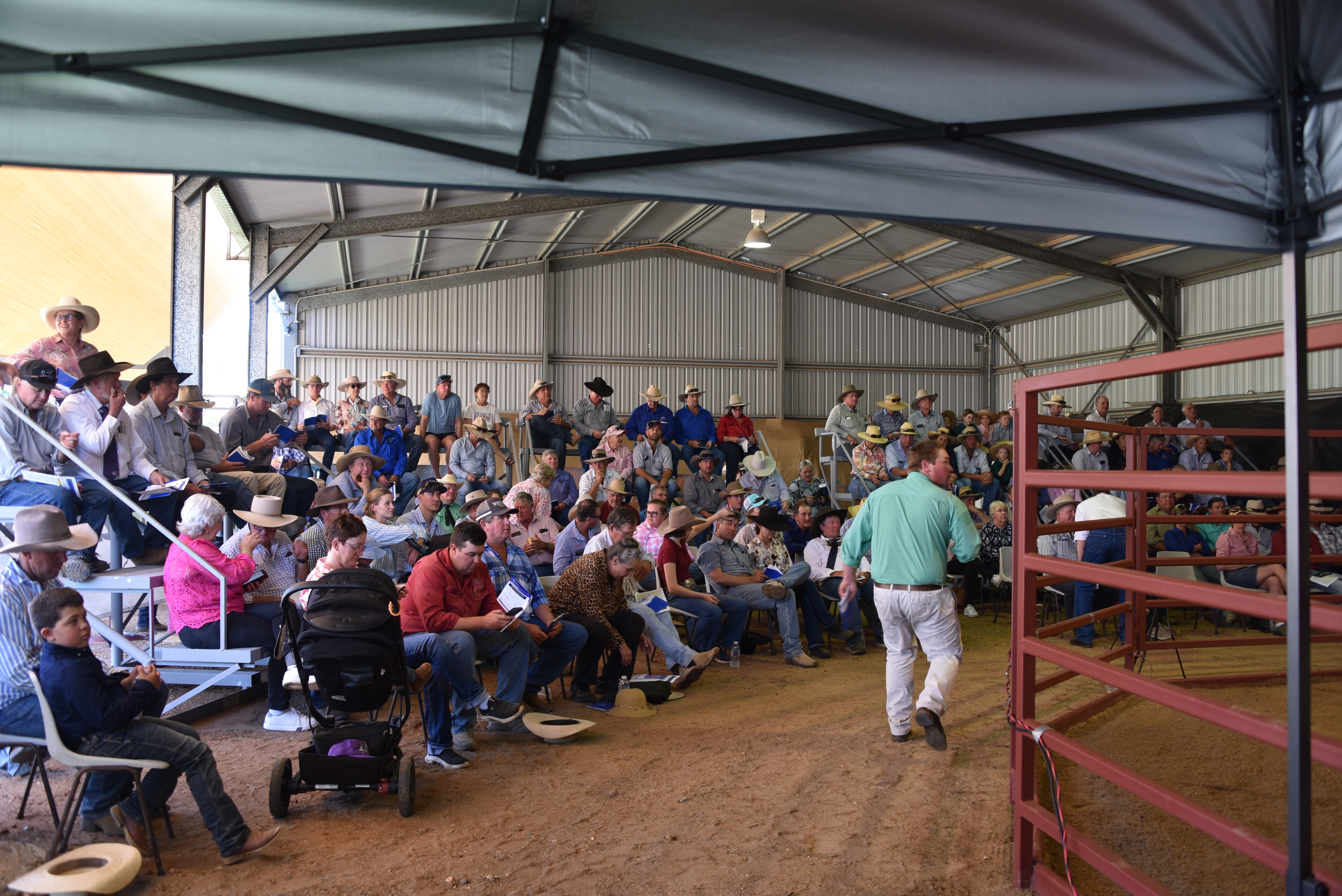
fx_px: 1193
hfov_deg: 58.7
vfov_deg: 41.1
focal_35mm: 32
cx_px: 671
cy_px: 448
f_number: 4.5
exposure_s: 1/80
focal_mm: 32
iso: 400
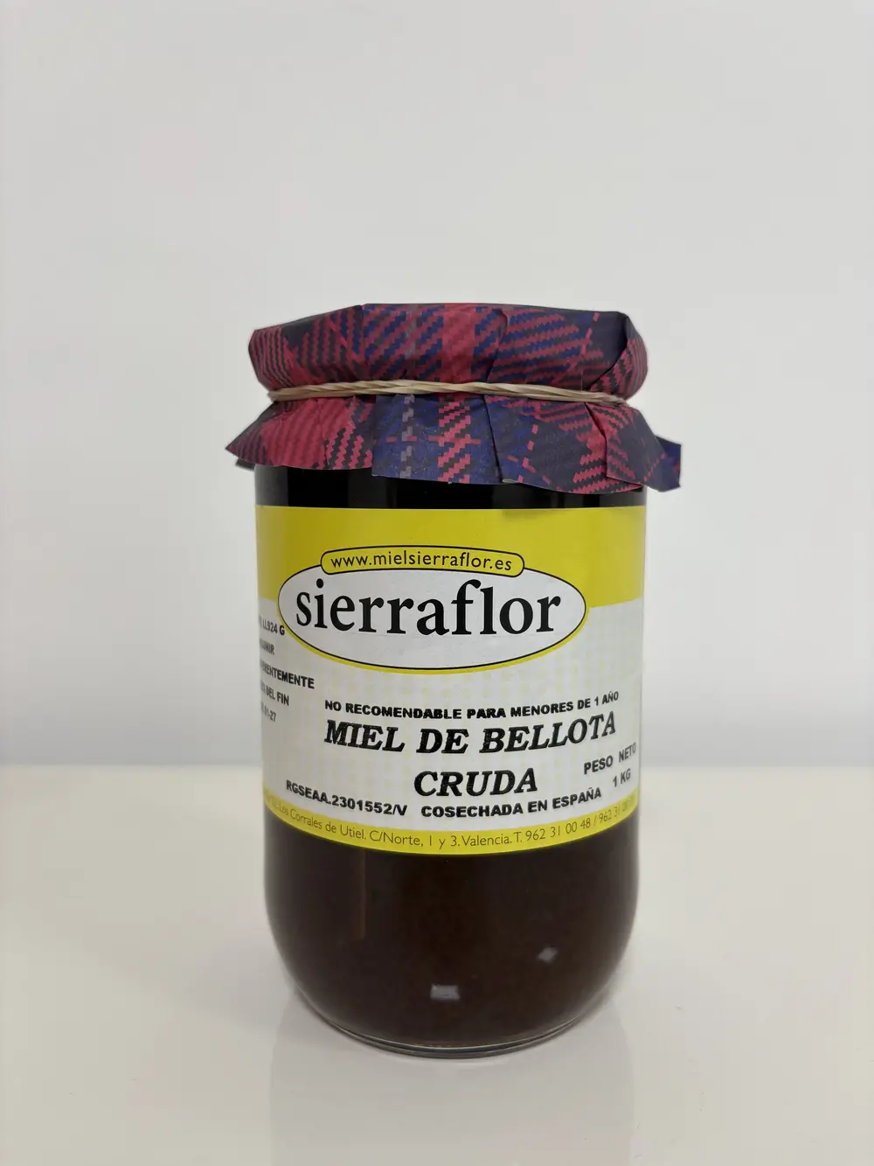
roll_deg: +0.1
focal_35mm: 26
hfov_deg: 53.1
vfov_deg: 67.3
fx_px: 875
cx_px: 437
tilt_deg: -4.8
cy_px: 583
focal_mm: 5.96
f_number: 1.6
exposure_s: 1/50
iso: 80
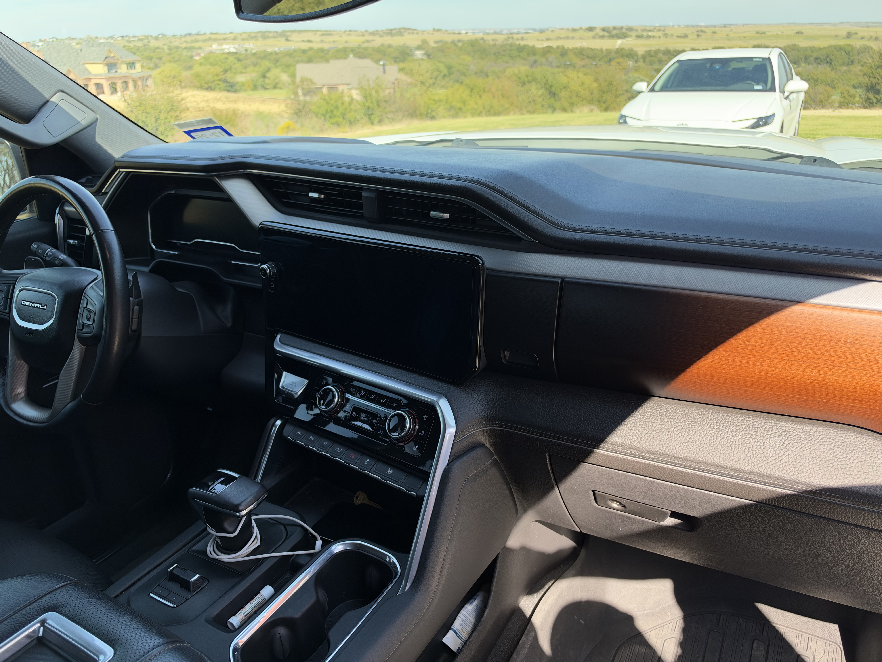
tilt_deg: -24.8
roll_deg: +1.7
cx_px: 441
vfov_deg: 56.8
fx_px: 612
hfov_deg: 71.6
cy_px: 331
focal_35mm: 24
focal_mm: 6.93
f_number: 1.8
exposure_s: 1/394
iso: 80
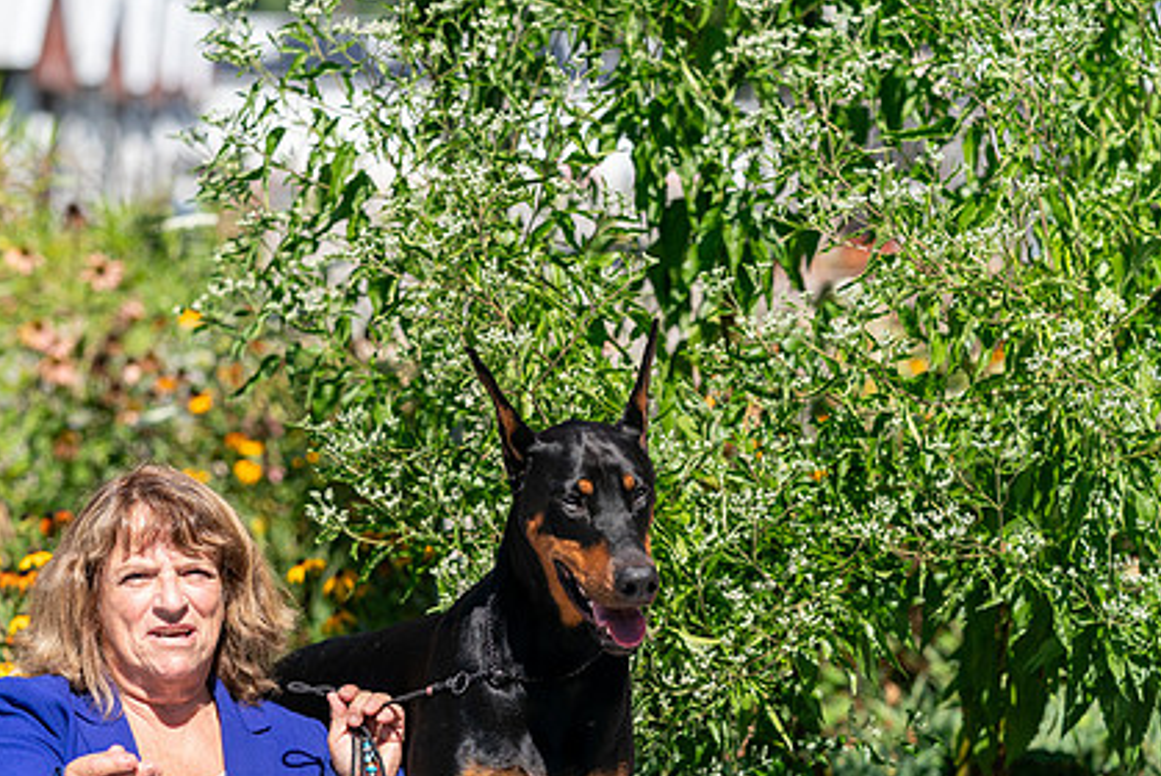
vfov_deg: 8.9
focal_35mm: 155
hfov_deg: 13.2
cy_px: 459
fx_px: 5002
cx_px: 510
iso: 400
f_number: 3.5
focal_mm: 112
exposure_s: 1/2500
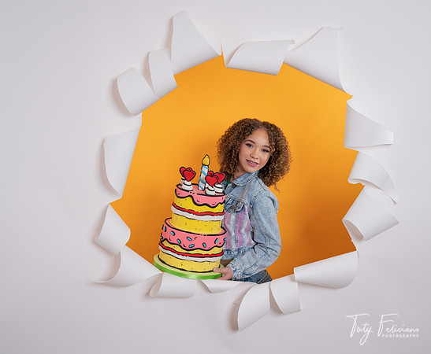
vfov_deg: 31.3
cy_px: 178
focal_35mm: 49
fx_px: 634
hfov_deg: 37.5
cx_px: 233
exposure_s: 1/125
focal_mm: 42
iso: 500
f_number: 5.6
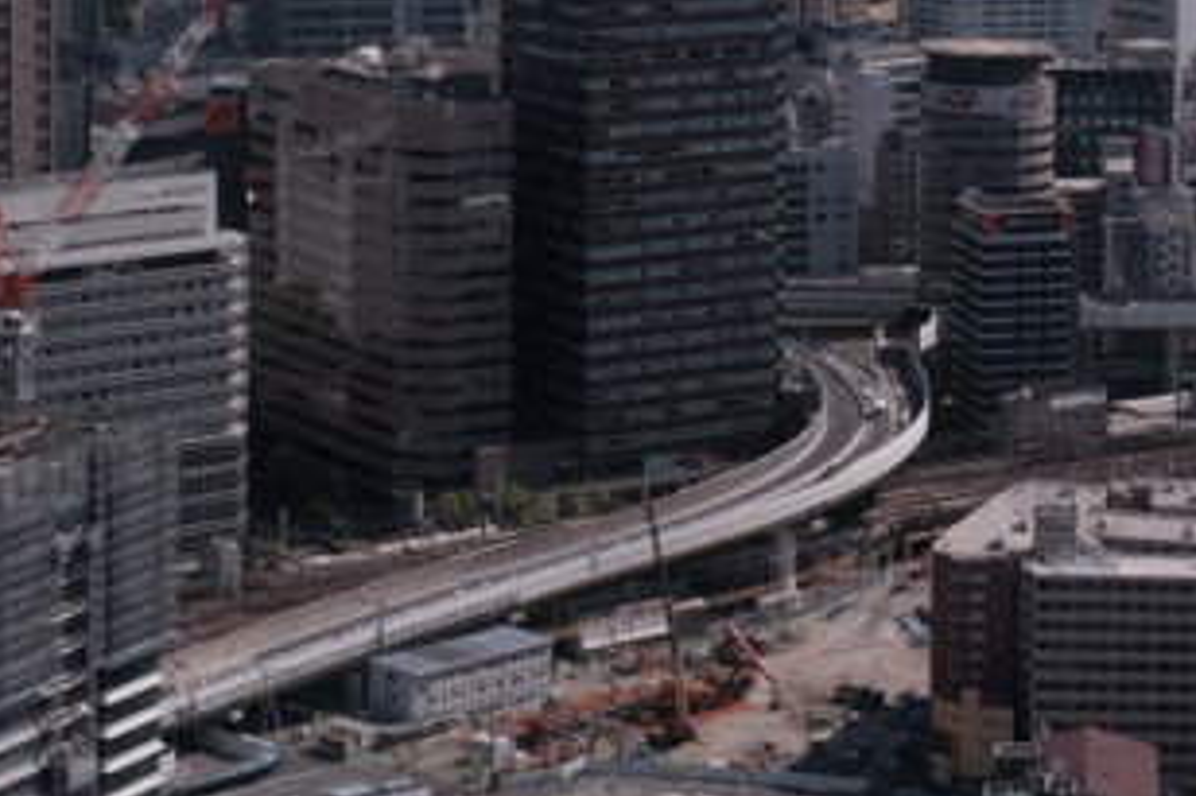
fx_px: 3984
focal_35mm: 120
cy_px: -206
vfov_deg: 11.2
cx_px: 1021
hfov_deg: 16.9
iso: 640
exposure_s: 1/1800
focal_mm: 27
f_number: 10
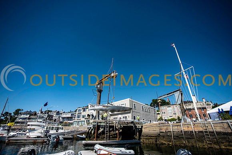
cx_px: 116
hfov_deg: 97.6
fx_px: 102
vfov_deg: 74.6
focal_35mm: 16
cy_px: 78
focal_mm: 15
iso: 400
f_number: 6.3
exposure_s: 1/3200
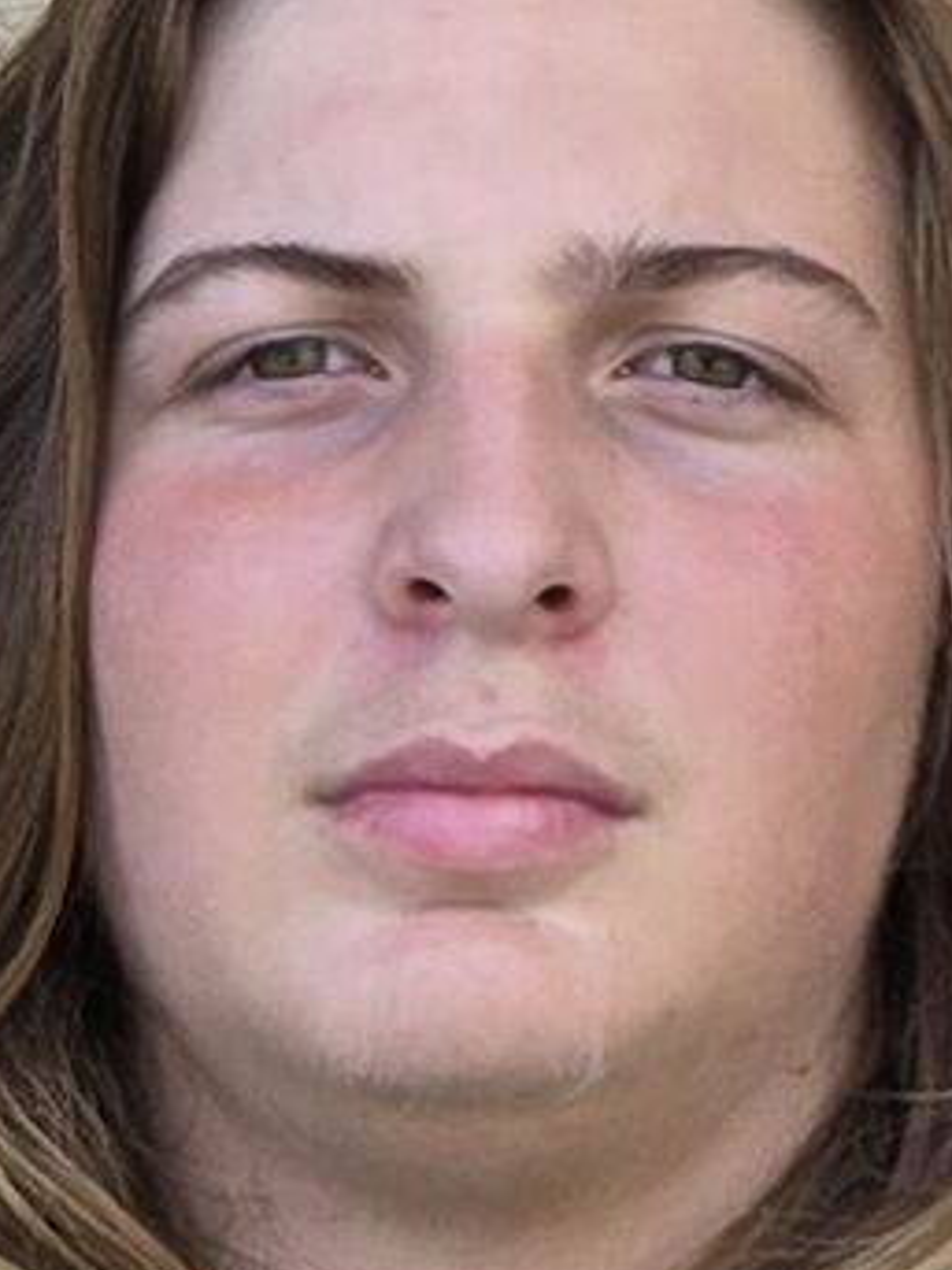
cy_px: 579
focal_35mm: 32
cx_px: 496
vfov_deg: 56.7
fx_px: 1174
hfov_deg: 44.1
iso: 25
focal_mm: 5.4
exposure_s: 1/303
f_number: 1.8
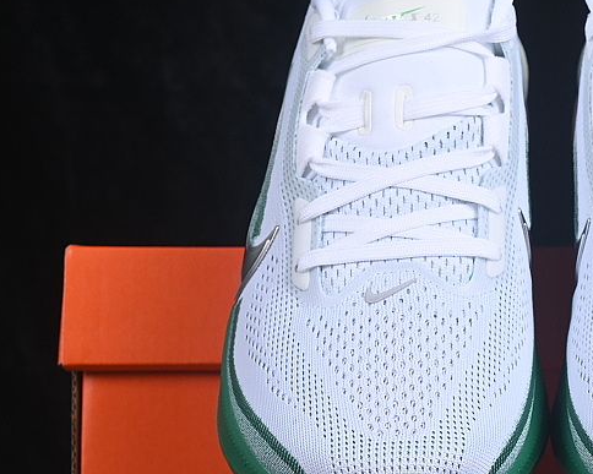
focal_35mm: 157
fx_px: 2755
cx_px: 555
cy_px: 268
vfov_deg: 9.8
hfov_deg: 12.2
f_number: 8
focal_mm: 50
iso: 160
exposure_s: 1/80
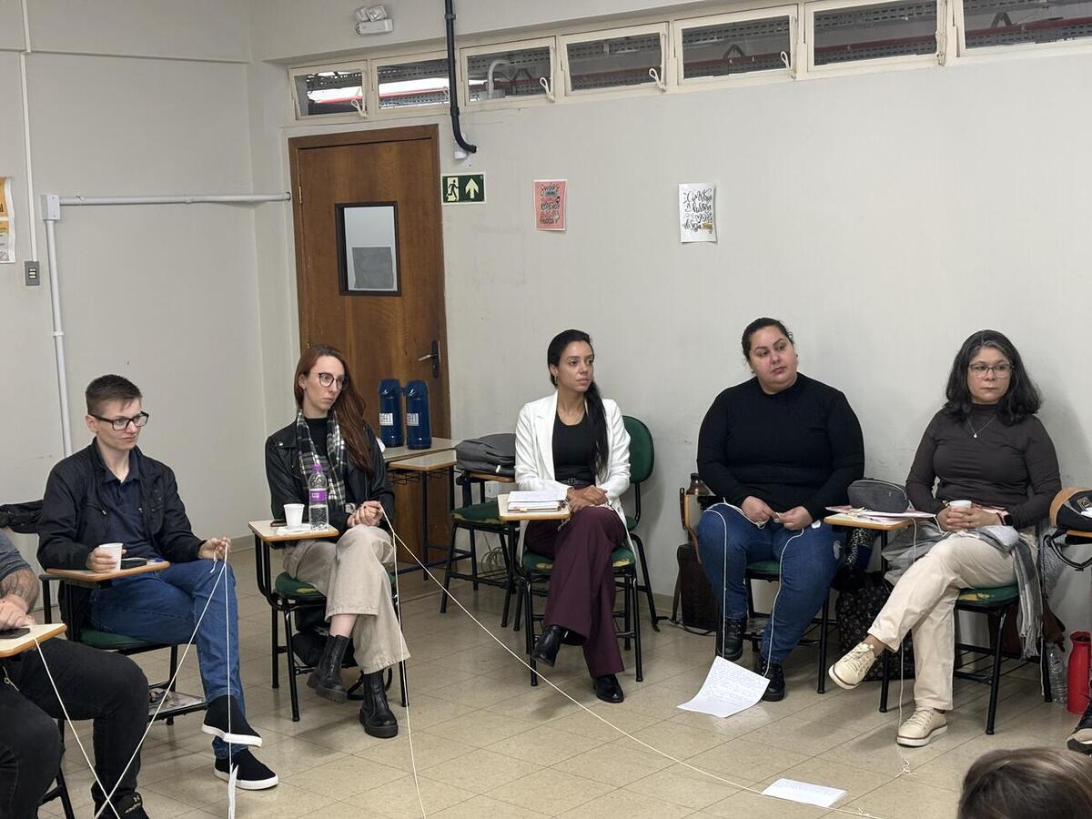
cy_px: 410
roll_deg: +2.2
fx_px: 1640
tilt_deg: -6.4
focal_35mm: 52
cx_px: 546
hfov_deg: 36.8
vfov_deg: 28.0
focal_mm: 5.96
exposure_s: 1/40
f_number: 1.6
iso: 100
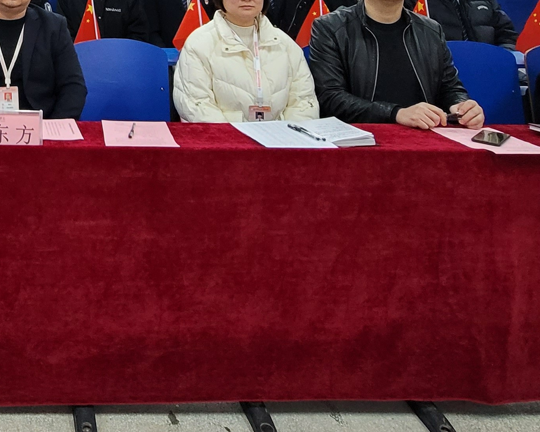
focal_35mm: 37
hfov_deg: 42.2
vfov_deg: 32.5
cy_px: -98
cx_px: -4
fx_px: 591
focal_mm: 2.2
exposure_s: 1/33
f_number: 2.2
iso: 500
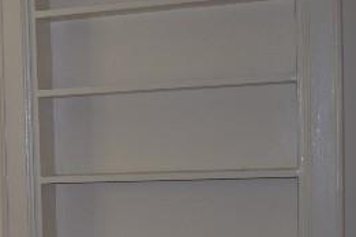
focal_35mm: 106
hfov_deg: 17.1
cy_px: 249
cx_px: -201
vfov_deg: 12.7
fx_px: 1048
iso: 400
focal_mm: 18
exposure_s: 1/30
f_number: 3.5
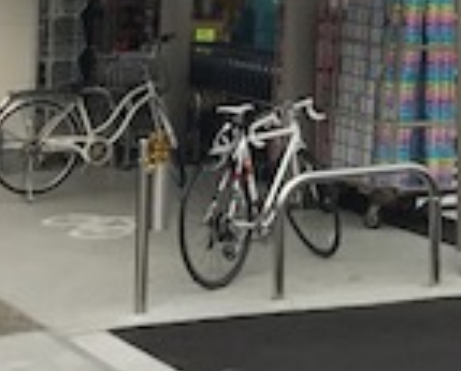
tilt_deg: +10.6
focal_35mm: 122
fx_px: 1668
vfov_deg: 11.5
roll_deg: +0.5
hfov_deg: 15.2
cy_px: -358
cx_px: 554
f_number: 1.8
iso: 20
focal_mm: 3.99
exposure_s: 1/2591
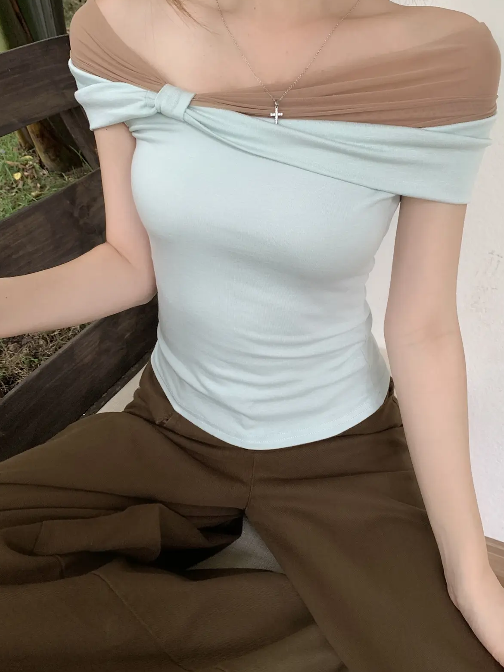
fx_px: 621
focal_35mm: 32
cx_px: 282
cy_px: 291
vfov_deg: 56.6
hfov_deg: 44.1
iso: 64
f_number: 1.8
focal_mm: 4.25
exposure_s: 1/121
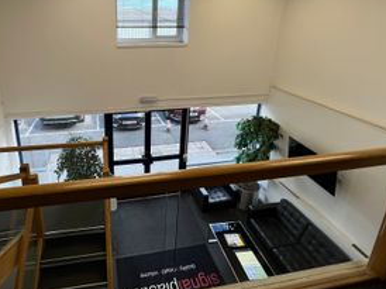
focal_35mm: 19
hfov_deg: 82.3
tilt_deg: -17.1
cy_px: 82
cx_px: 134
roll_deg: +0.7
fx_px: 212
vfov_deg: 65.5
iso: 32
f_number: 1.8
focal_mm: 1.57
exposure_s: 1/137
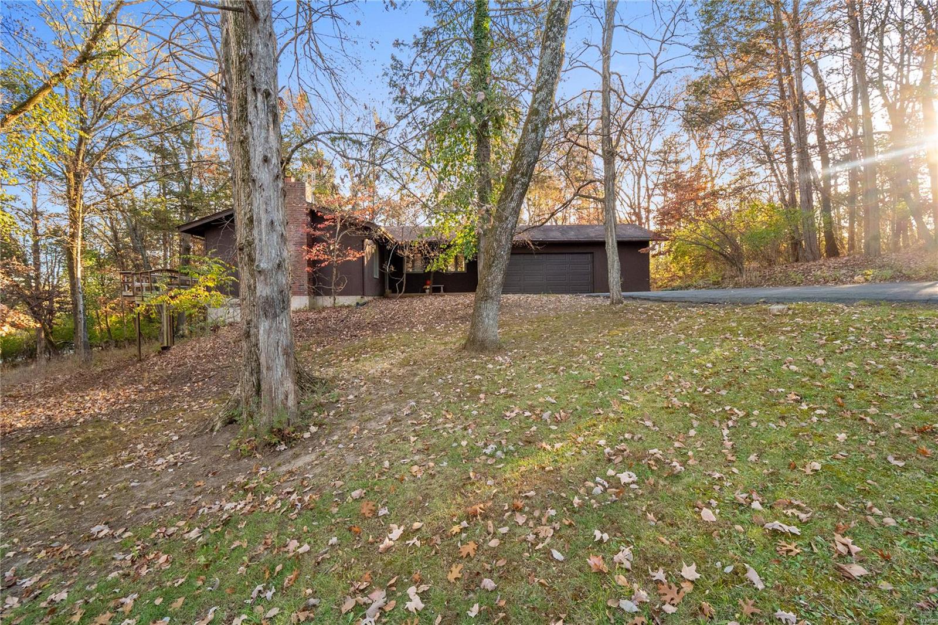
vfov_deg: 73.7
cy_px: 312
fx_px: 417
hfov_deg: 96.7
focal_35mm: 16
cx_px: 469
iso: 400
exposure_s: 1/60
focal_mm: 8
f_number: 6.3
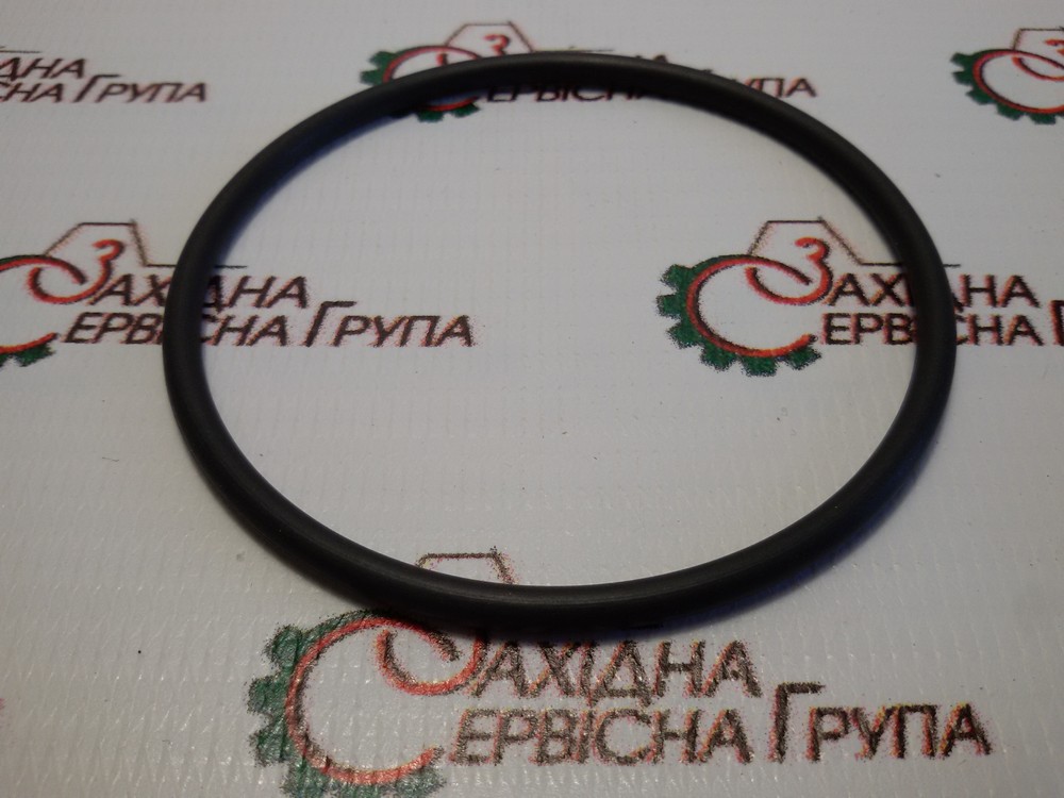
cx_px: 532
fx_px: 953
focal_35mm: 31
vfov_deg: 45.4
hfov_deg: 58.4
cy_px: 399
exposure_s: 1/120
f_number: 2.4
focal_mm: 2.93
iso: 50
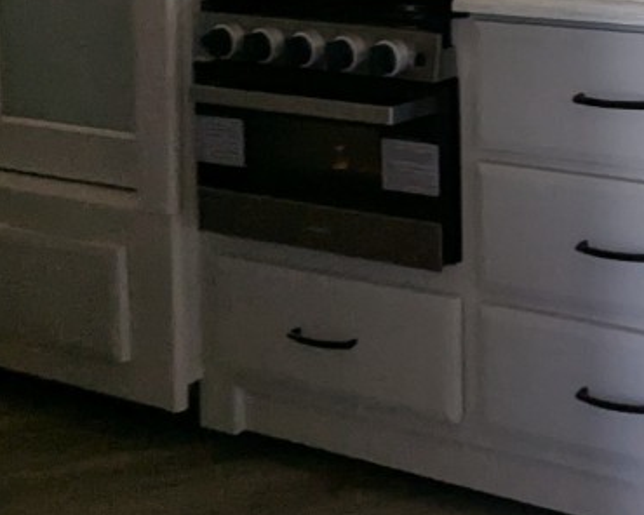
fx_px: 1125
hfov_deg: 24.8
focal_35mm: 59
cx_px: 960
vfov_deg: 23.5
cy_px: -111
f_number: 2.2
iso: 221
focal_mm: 2.35
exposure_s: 1/233
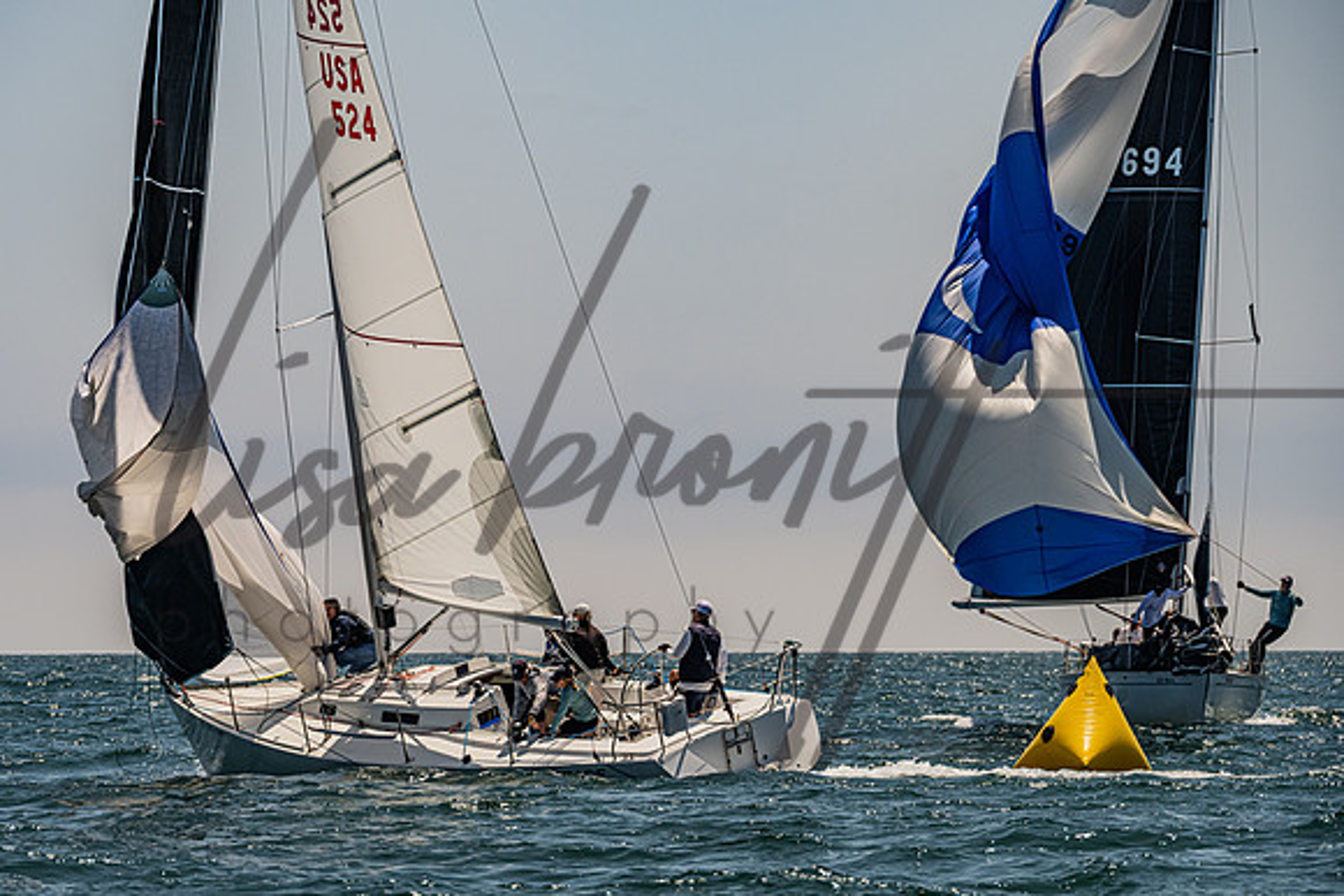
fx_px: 7682
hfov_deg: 10.0
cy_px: 507
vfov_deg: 6.7
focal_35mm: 206
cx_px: 581
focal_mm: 170
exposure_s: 1/4000
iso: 500
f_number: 8
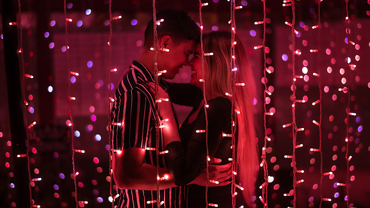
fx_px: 598
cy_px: 92
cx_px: 185
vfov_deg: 19.7
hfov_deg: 34.4
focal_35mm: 61
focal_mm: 58
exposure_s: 1/320
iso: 2500
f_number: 1.4
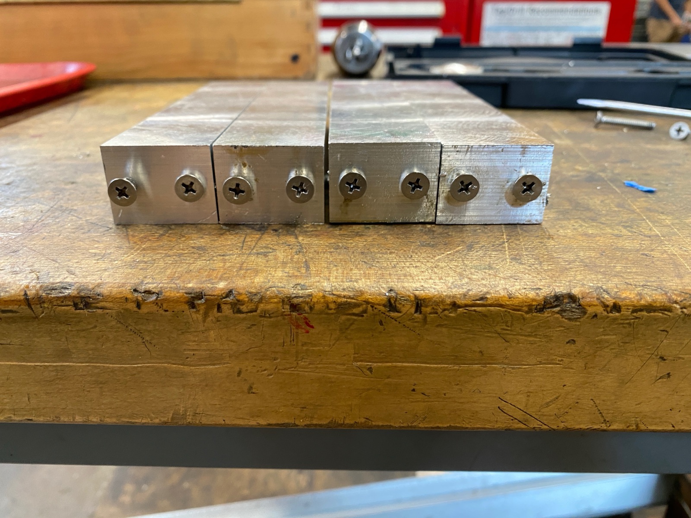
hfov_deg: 67.3
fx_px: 519
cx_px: 346
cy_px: 259
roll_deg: -0.1
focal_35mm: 26
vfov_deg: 53.1
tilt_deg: -25.7
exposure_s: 1/60
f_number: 1.8
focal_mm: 4.25
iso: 200
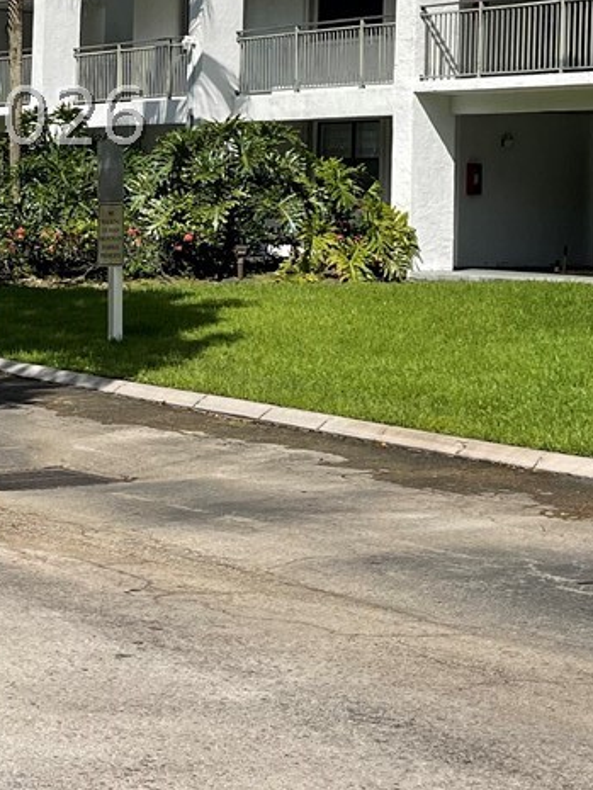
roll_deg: -2.3
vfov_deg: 22.3
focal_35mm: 86
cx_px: 46
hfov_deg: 16.9
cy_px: 117
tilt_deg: +2.1
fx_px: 1963
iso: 32
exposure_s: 1/4348
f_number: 1.6
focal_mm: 5.1
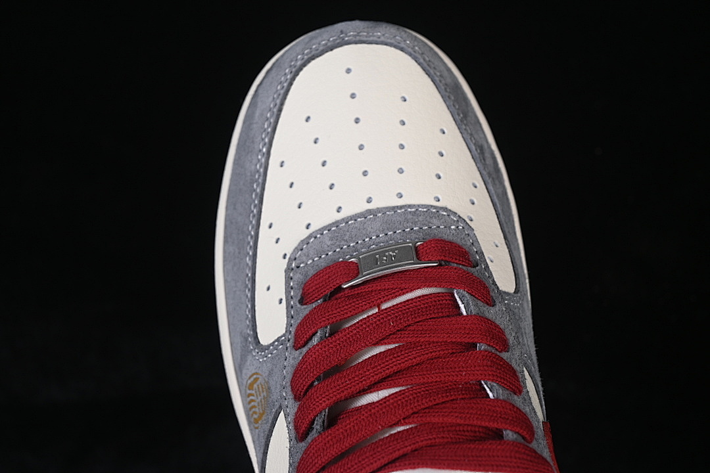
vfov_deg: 18.2
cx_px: 355
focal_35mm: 75
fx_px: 1479
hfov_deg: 27.0
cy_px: 236
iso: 160
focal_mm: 50
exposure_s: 1/80
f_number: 7.1
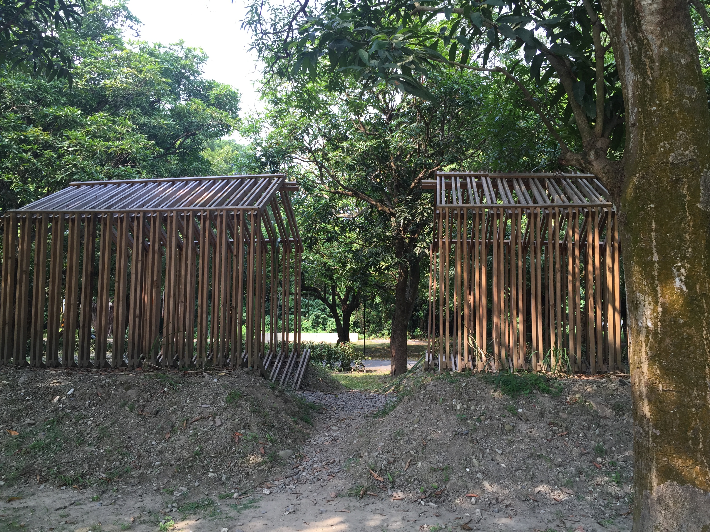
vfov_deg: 48.2
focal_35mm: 29
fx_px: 595
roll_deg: -2.7
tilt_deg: +5.7
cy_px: 266
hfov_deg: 61.7
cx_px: 355
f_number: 2.2
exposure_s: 1/159
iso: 32
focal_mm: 4.15
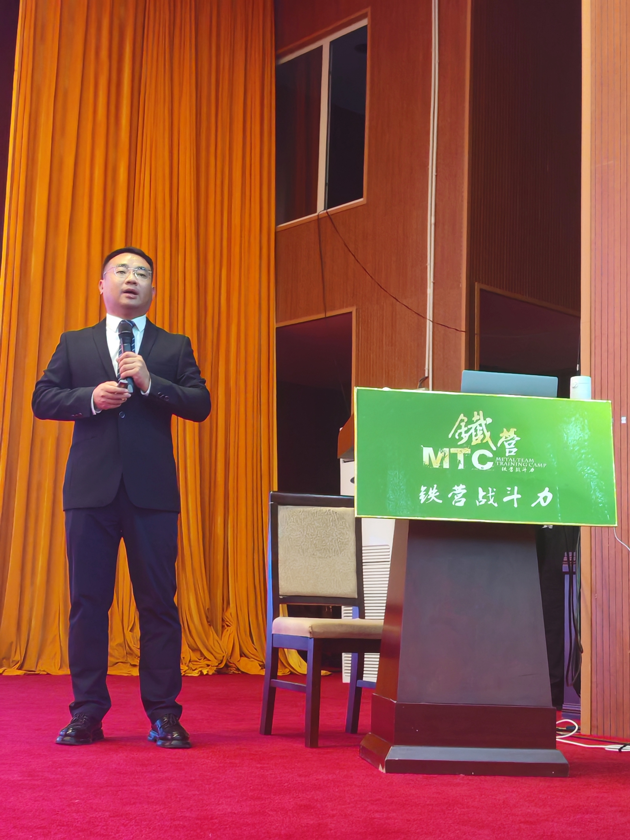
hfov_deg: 27.0
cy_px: 420
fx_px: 1310
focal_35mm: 54
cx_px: 315
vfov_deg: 35.5
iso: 800
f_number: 16
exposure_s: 1/50
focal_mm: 5.52
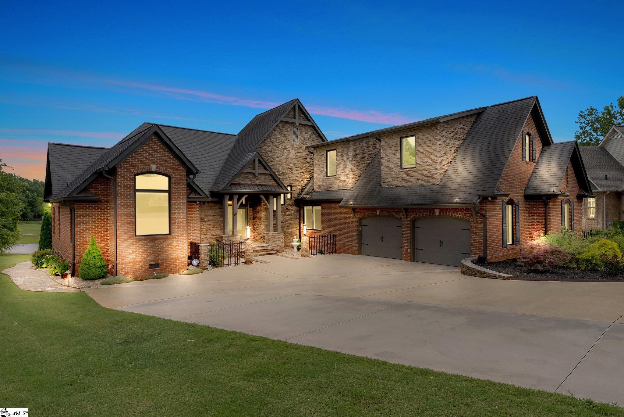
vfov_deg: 59.5
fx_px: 364
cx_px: 312
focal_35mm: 21
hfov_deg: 81.2
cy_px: 208
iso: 400
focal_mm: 21
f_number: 8
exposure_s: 1/1000
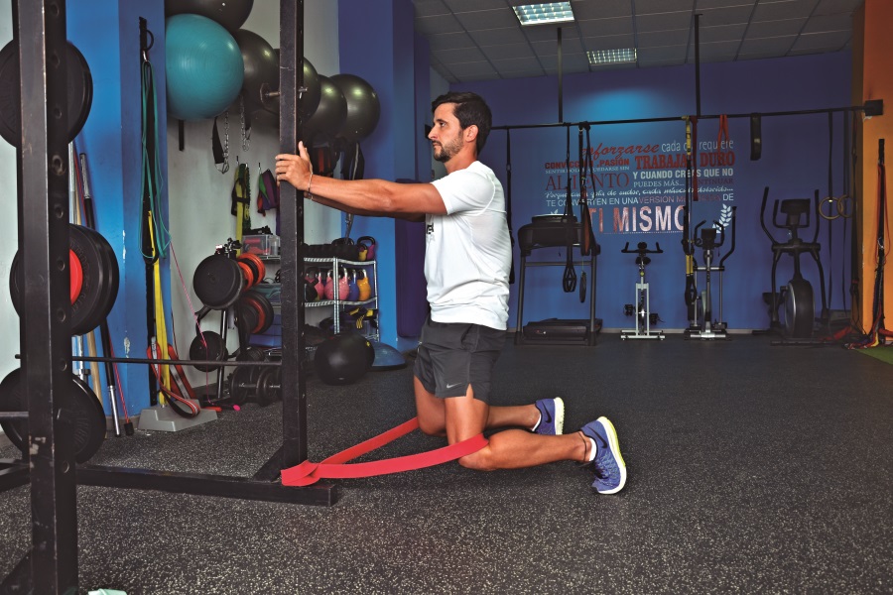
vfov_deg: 41.7
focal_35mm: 32
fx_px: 781
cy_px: 298
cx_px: 446
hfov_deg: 59.5
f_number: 5.6
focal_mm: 21
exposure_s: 1/13
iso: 160
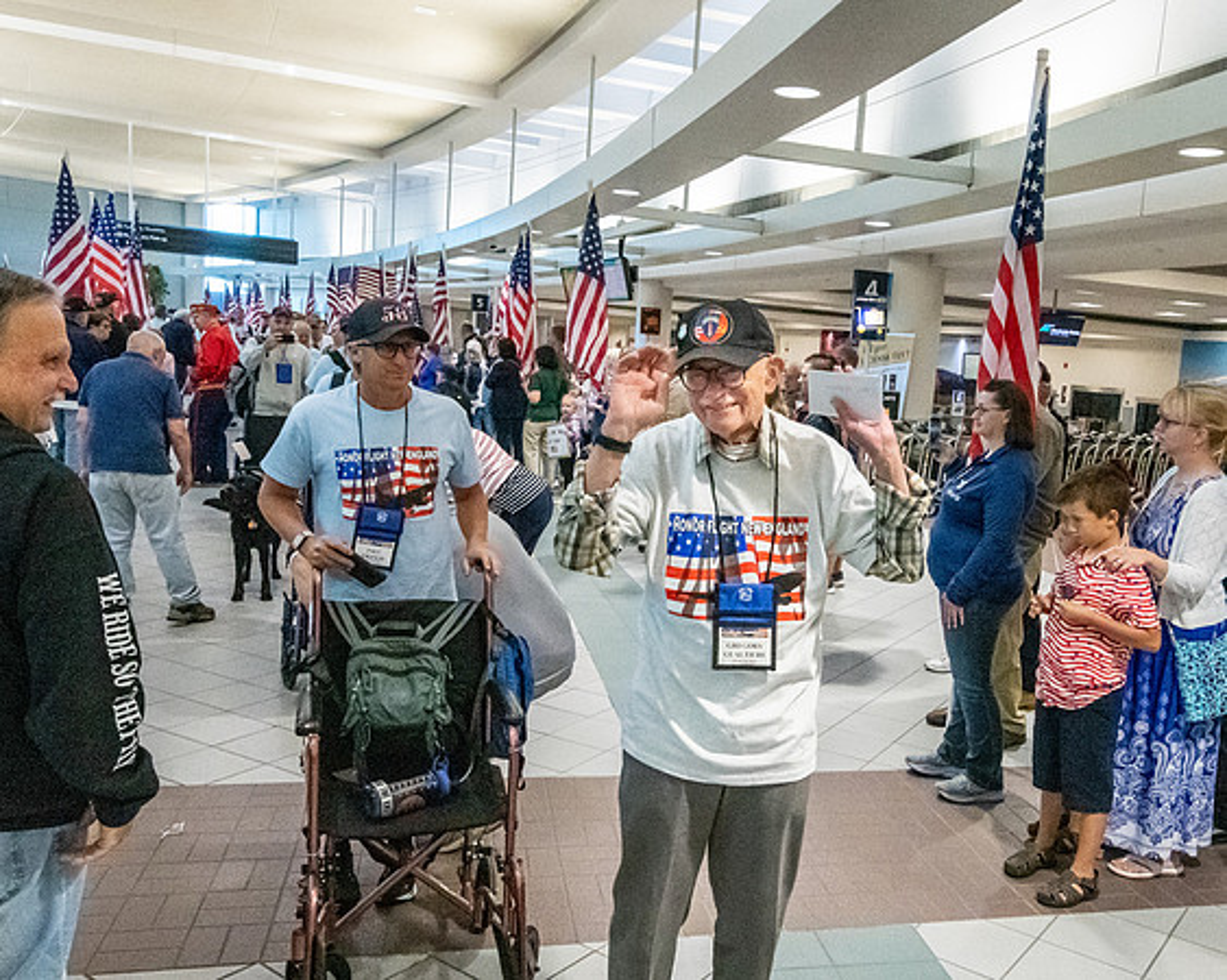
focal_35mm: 40
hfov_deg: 46.0
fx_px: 1440
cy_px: 508
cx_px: 720
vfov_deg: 37.6
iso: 20000
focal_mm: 24
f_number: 7.1
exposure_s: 1/500
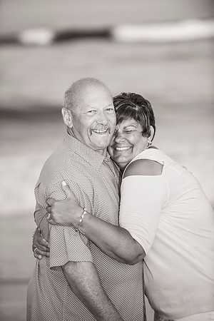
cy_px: 160
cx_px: 107
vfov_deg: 10.3
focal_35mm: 200
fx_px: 1783
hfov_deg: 6.9
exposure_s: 1/1250
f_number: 3.5
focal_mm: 200
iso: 800
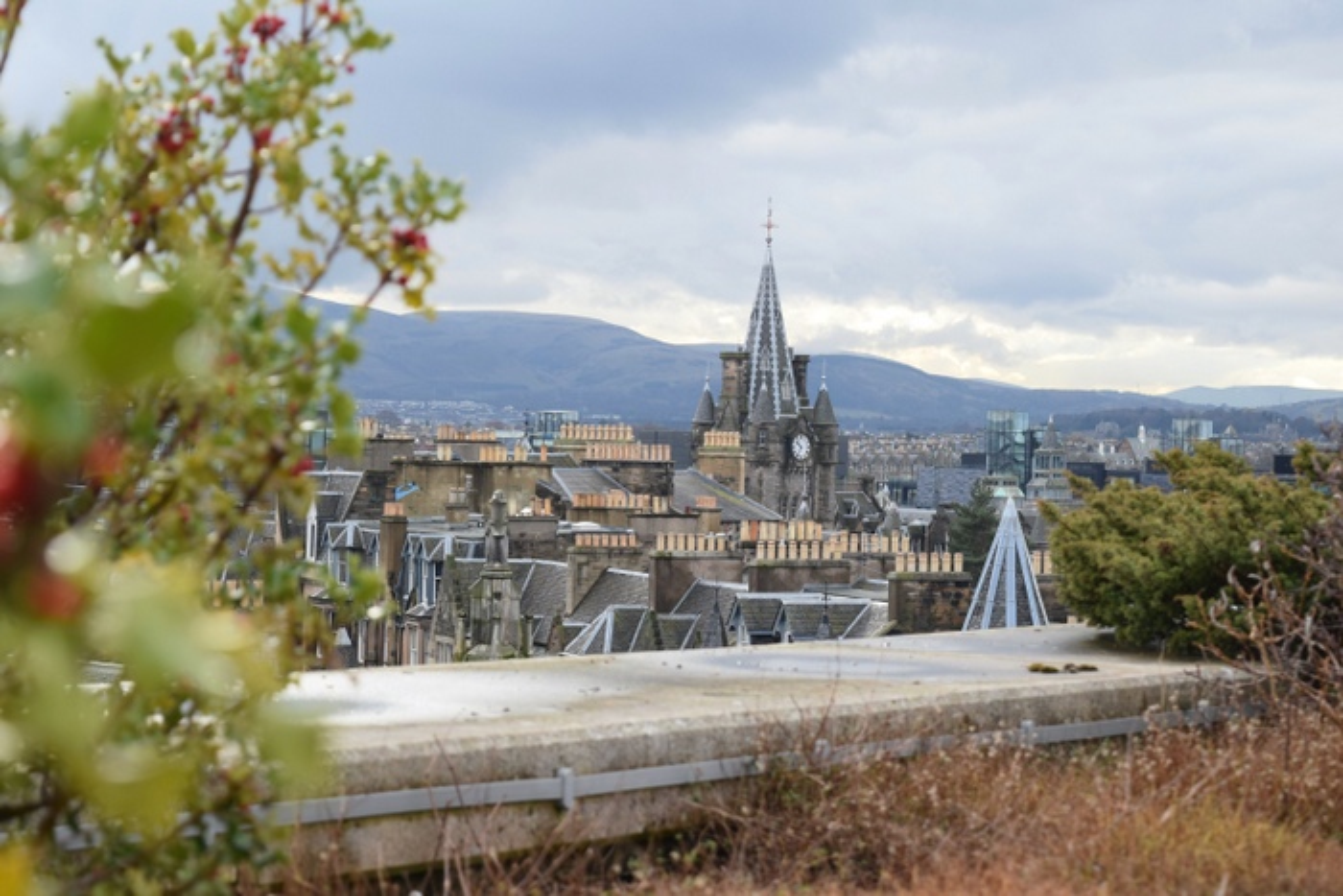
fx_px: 3078
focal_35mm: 82
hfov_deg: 24.6
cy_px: 448
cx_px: 672
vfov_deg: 16.6
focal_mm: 55
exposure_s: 1/200
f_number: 6.3
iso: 200
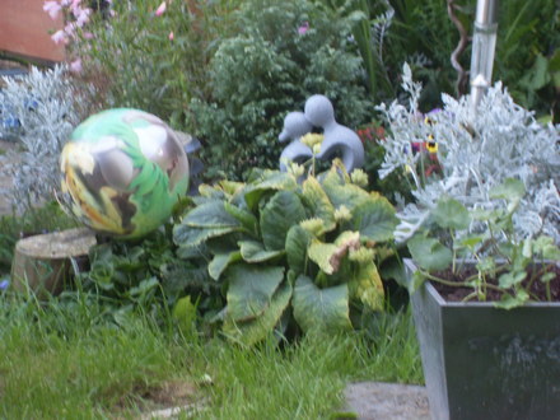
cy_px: 210
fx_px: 1715
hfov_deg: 18.5
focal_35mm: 106
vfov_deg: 14.0
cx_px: 280
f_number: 5.2
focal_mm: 18.1
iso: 200
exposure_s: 1/20
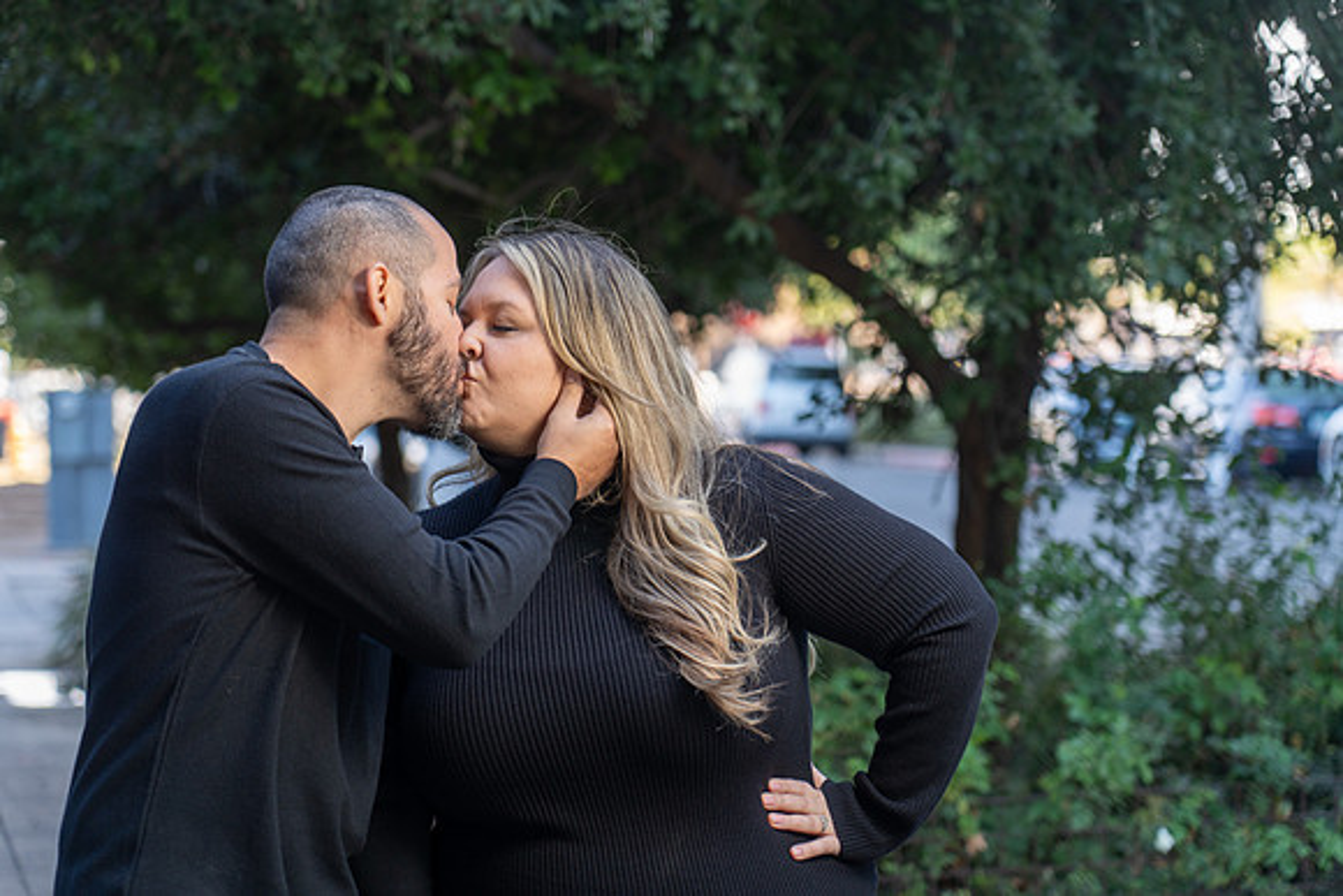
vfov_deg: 13.0
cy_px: 448
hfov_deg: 19.5
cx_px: 672
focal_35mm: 105
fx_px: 3918
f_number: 4
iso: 200
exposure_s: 1/80
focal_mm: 105
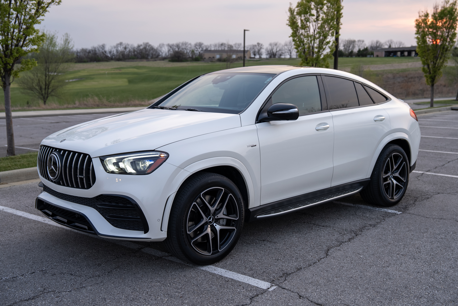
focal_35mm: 38
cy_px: 153
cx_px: 229
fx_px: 484
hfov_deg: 50.7
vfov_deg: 35.1
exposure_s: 1/160
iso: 320
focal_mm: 38
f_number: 4
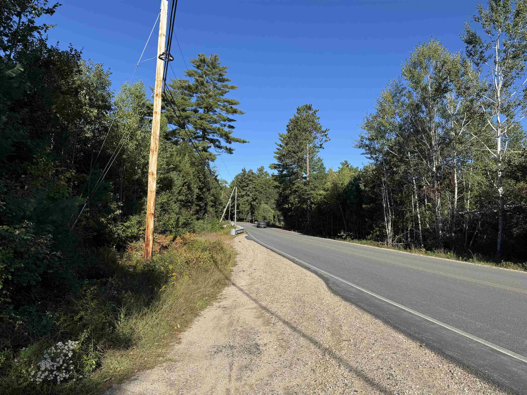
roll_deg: -2.0
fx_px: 365
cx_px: 264
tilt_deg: +3.4
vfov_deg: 56.8
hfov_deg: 71.6
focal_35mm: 24
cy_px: 198
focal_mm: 6.76
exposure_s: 1/3597
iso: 80
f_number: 1.78
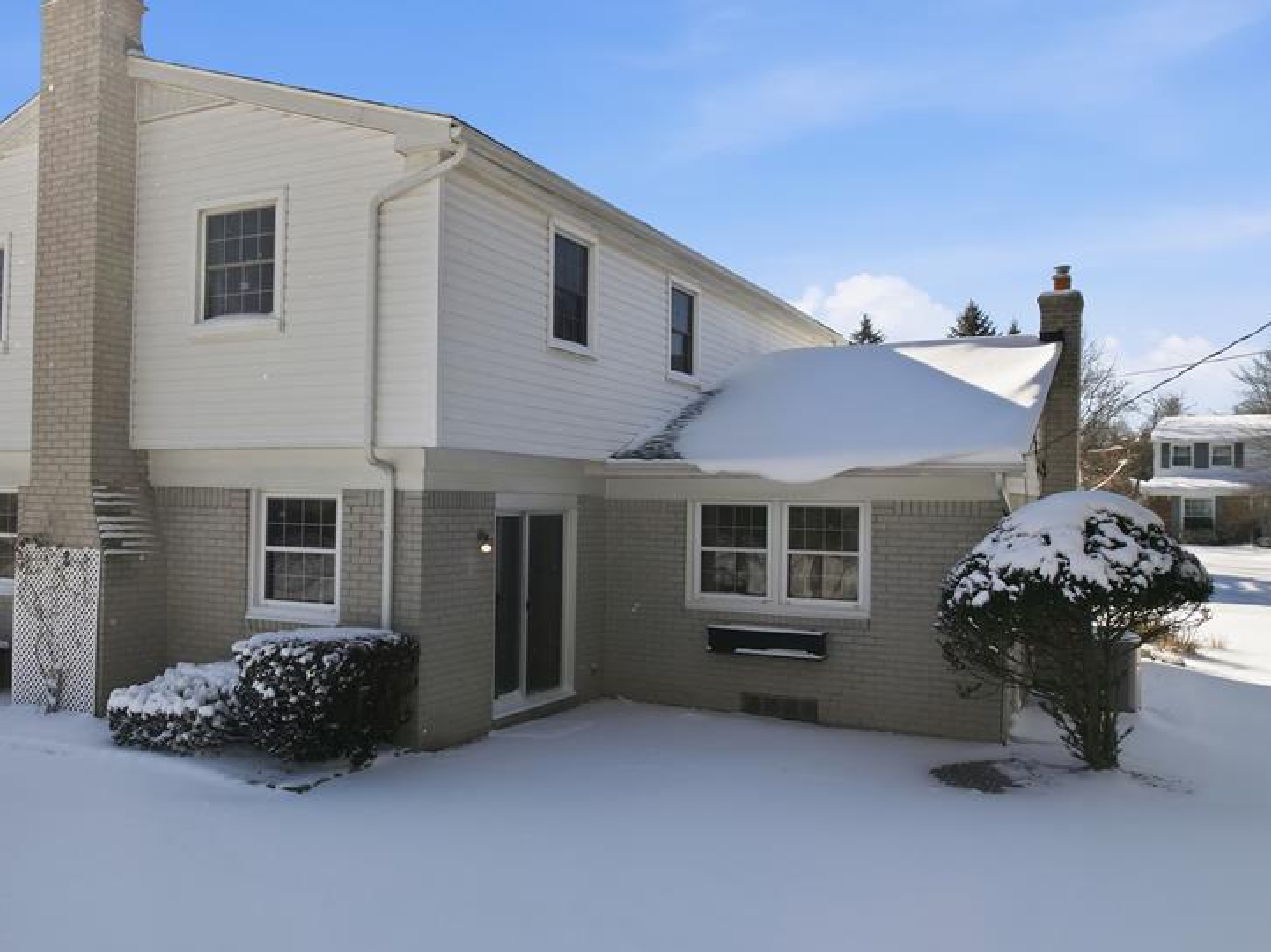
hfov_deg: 58.6
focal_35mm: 30
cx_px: 421
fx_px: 1101
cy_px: 487
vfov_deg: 46.8
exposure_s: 1/350
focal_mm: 8.4
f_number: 2.8
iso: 100
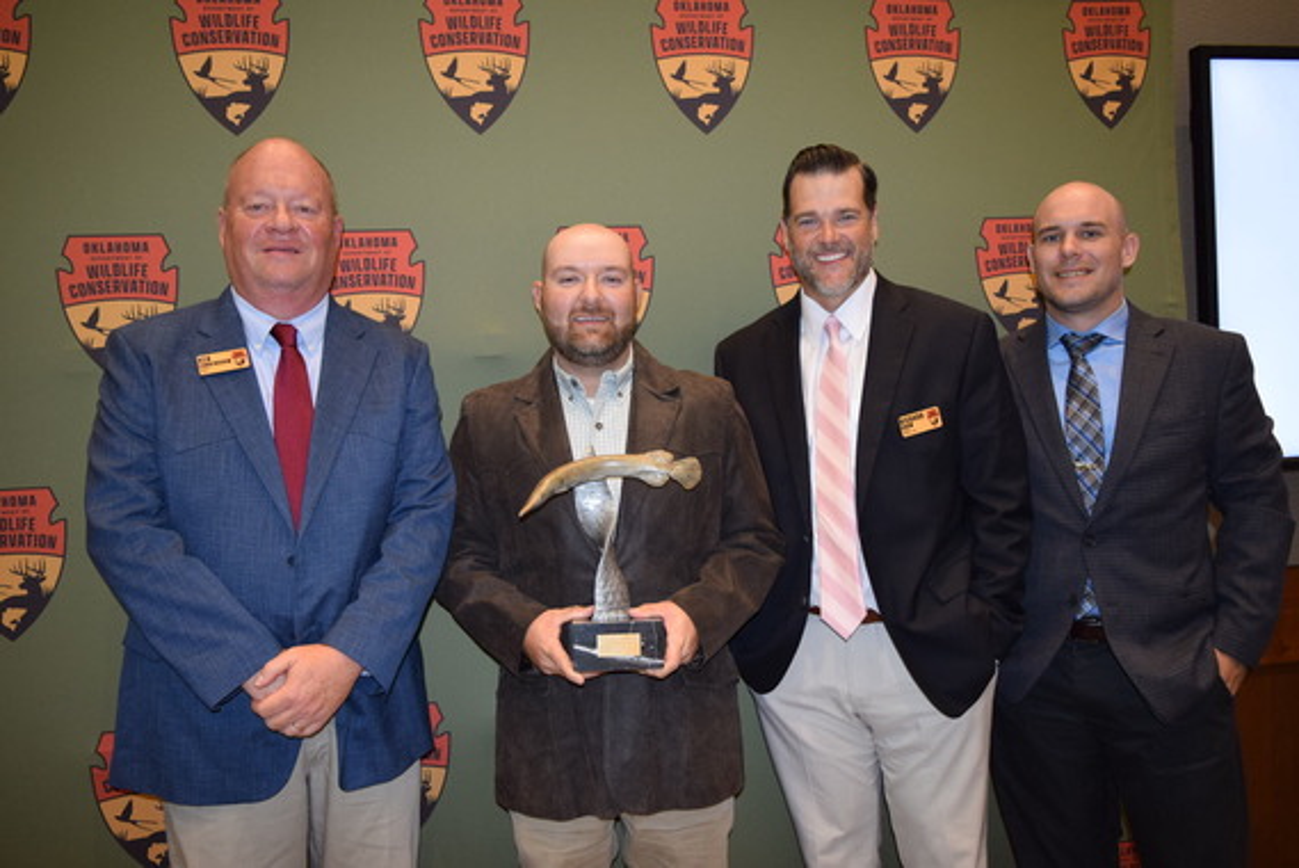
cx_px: 650
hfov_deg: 67.4
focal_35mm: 27
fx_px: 975
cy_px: 434
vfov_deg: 48.0
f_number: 3.5
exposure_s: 1/60
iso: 1100
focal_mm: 18
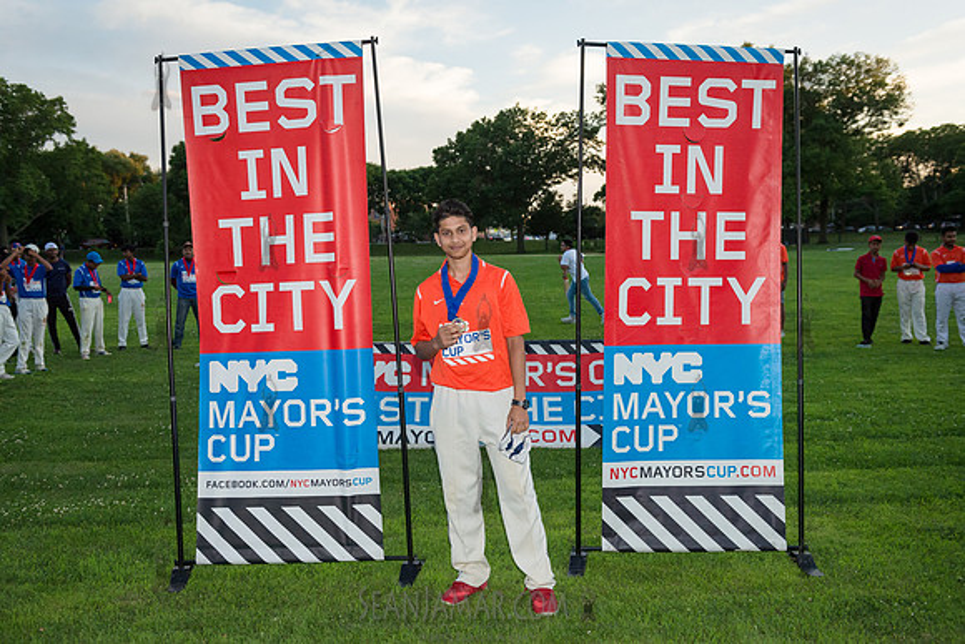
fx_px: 912
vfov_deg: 38.9
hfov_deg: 55.8
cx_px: 482
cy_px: 322
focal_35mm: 34
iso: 1600
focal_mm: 34
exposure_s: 1/2000
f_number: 4
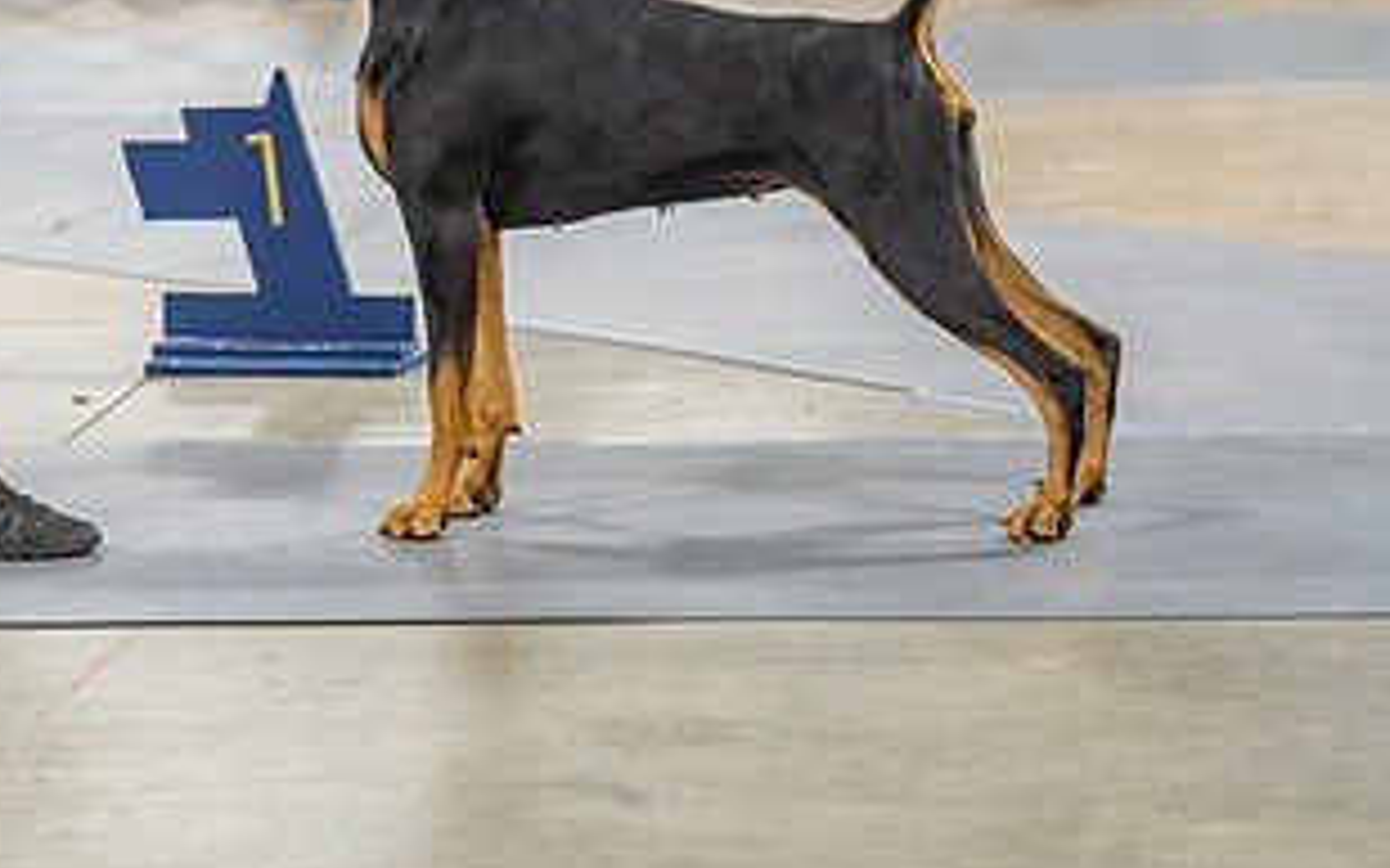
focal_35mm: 197
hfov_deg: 10.6
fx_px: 7461
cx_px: 333
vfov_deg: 6.6
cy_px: 34
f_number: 2.8
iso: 3200
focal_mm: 103
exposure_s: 1/160
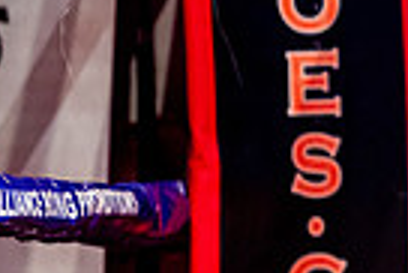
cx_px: 807
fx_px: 7272
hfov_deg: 3.2
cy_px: 172
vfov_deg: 2.2
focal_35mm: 641
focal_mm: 150
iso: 4000
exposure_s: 1/1000
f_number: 2.8
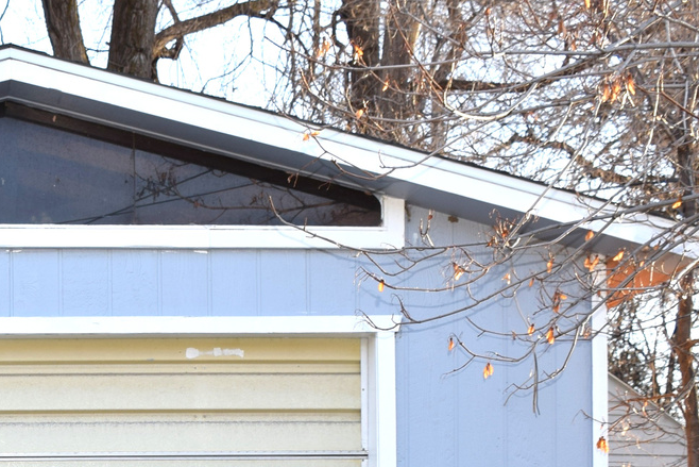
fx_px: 1631
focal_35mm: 84
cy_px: 657
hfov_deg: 22.5
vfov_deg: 15.3
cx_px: -108
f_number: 5.6
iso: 140
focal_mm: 18
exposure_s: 1/125
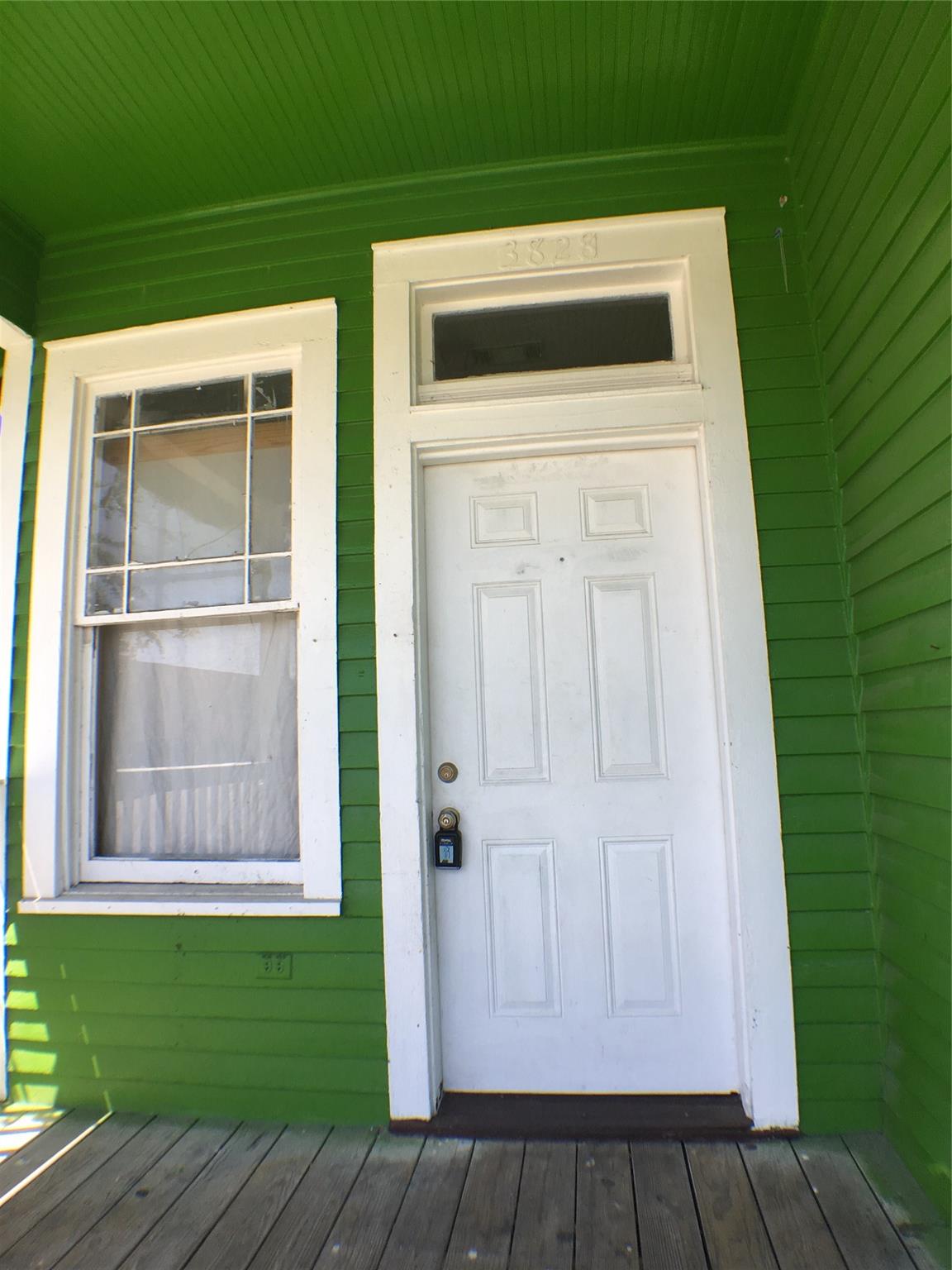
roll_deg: +1.1
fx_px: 1063
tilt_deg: +8.0
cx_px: 476
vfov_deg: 61.7
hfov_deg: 48.2
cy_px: 635
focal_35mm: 29
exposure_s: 1/346
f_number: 2.2
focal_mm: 4.15
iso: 25
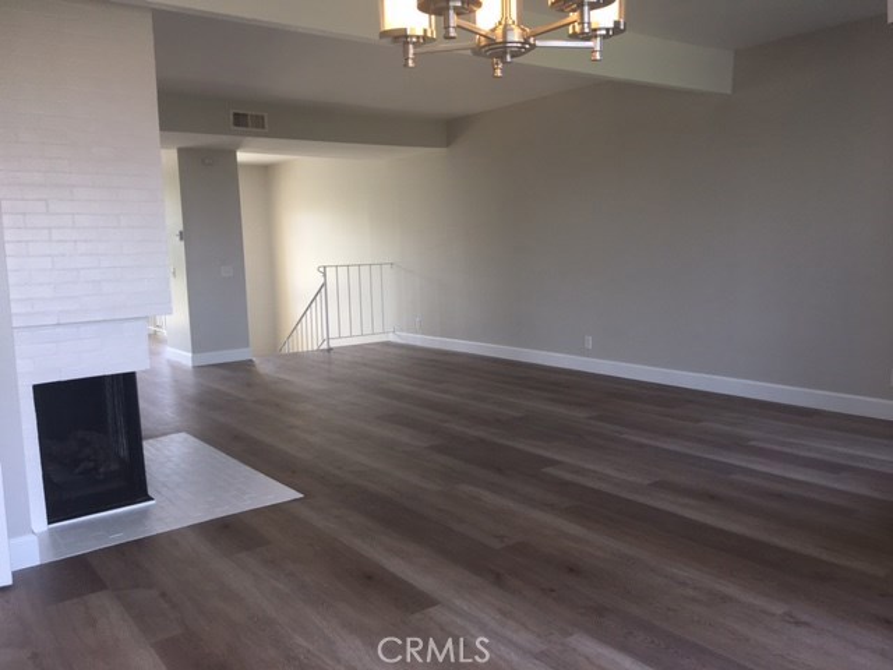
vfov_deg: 48.2
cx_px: 446
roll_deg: +1.8
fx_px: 748
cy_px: 335
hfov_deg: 61.7
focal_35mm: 29
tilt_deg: -6.2
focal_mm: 4.15
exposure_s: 1/100
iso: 25
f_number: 2.2
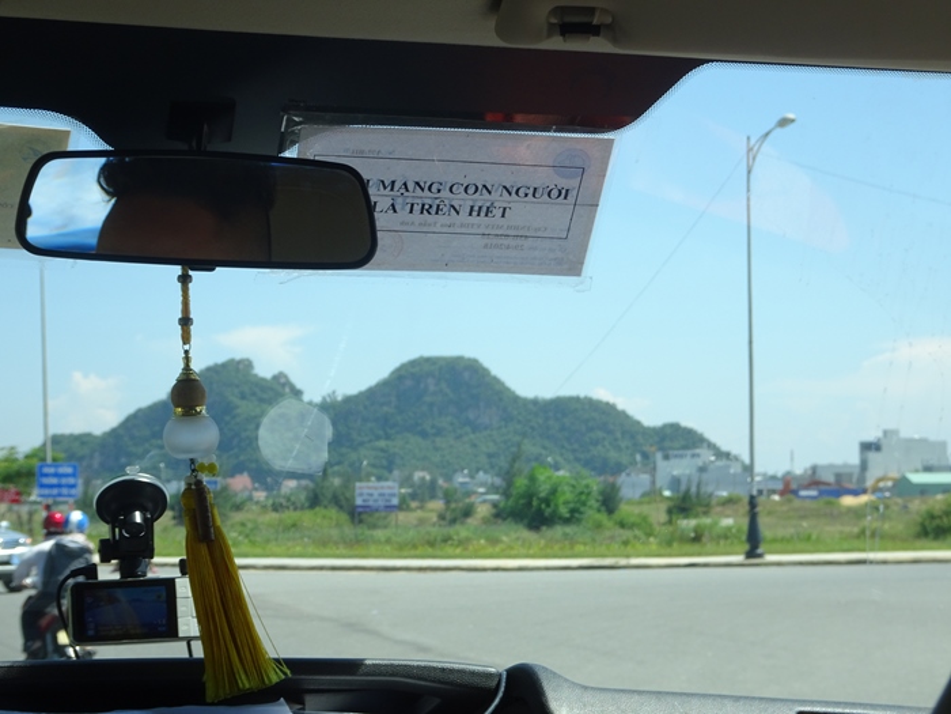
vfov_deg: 17.4
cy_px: 357
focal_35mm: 85
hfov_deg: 23.0
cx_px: 476
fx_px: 2335
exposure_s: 1/250
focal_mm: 14.54
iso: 80
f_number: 5
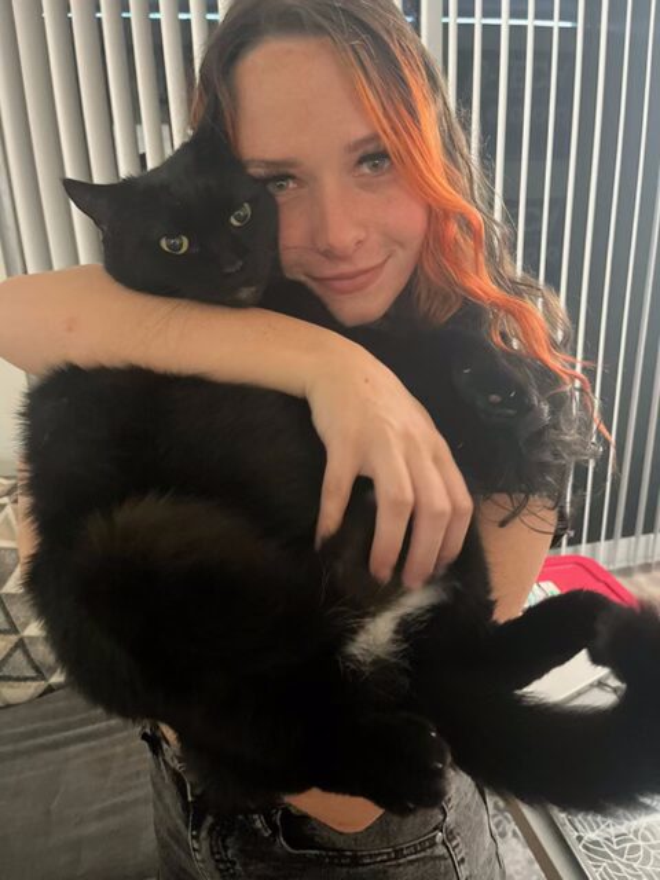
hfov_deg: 53.1
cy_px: 440
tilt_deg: -19.0
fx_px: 661
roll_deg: +2.6
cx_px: 330
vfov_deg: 67.3
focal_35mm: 26
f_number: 1.6
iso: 1000
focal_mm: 5.1
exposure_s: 1/30
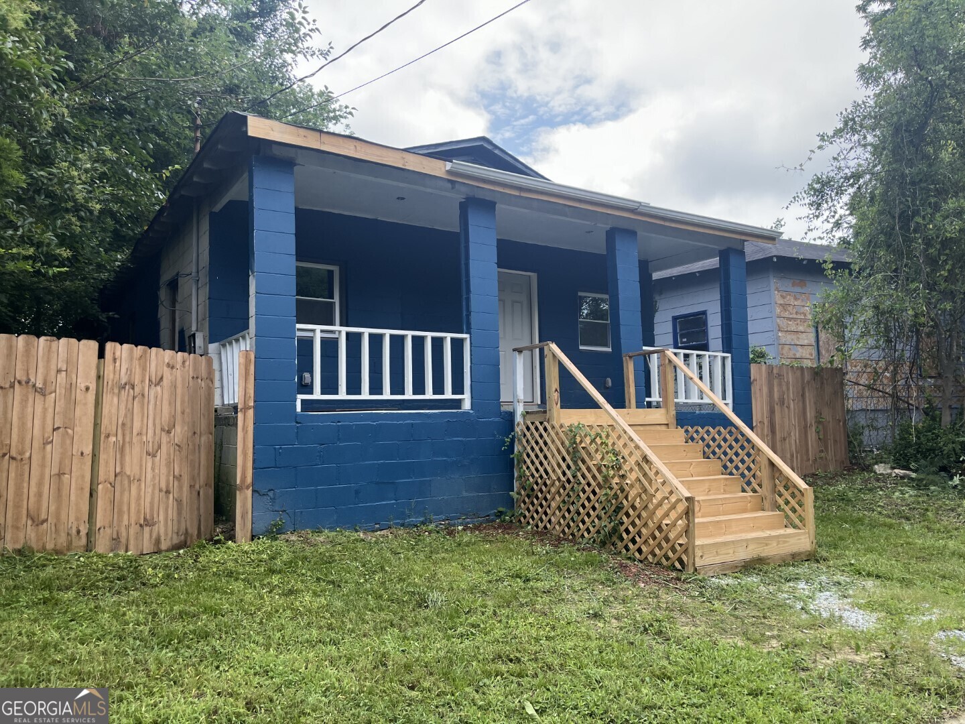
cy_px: 362
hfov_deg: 67.3
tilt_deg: +5.6
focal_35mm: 26
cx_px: 482
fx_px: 725
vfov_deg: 53.1
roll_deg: +1.5
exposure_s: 1/1151
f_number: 1.6
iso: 50
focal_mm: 5.1
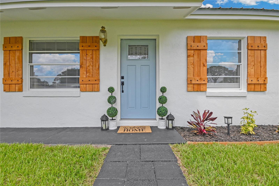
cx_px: 140
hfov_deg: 100.4
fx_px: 116
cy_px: 93
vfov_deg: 77.3
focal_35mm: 15
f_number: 14
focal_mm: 10
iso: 1000
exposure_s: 1/800
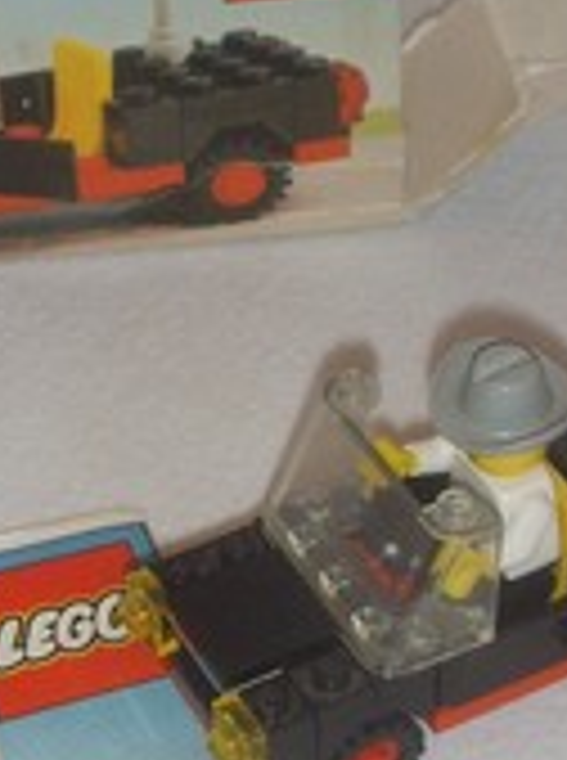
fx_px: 2433
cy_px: 409
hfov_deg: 13.2
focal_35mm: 111
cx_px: 130
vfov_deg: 17.8
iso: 100
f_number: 3.5
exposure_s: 1/45
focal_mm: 6.6
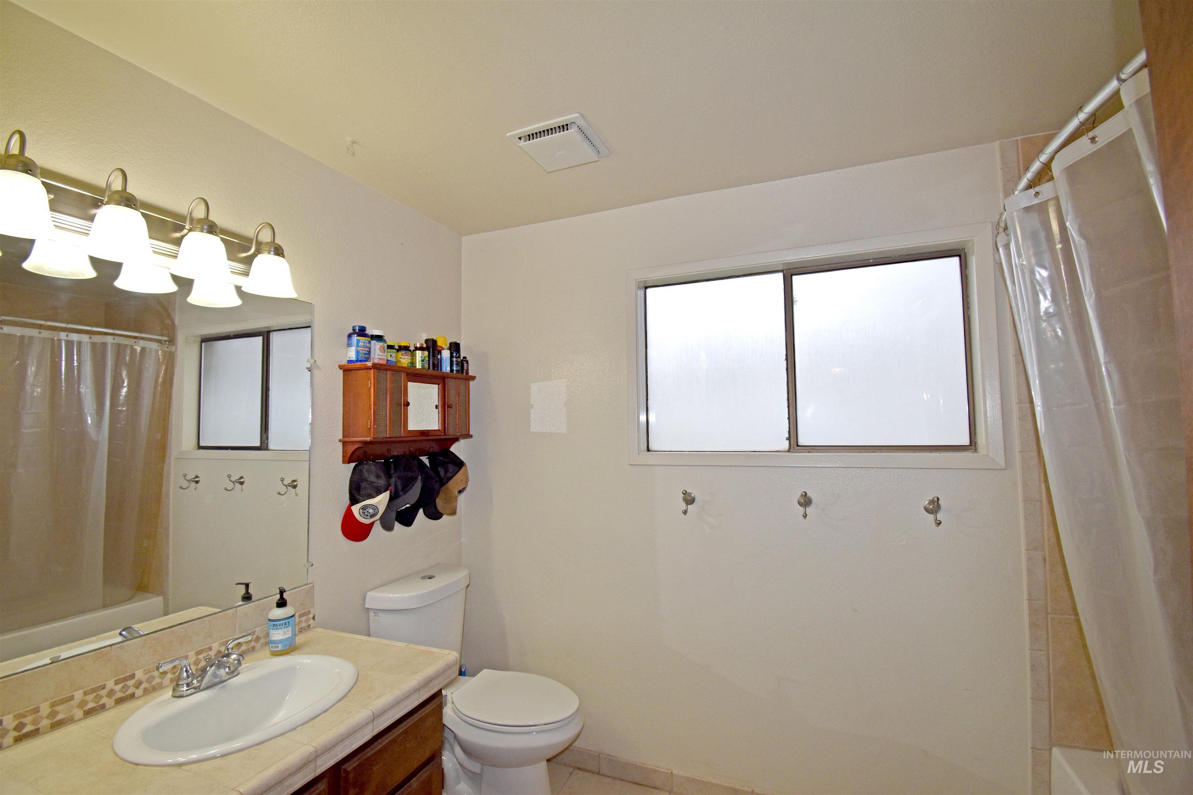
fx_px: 497
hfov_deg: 100.4
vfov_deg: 77.3
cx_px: 596
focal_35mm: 15
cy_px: 398
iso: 280
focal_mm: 10
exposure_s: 1/125
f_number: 5.6
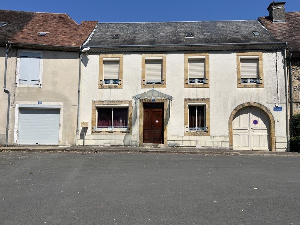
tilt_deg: +4.2
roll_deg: -0.4
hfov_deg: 67.3
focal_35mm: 26
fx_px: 225
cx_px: 150
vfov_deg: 53.1
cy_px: 112
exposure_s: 1/6494
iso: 50
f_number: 1.6
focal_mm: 5.1
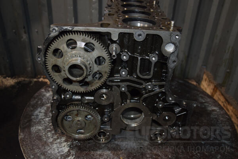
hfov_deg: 53.1
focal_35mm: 36
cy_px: 80
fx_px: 238
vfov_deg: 36.9
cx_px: 119
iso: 800
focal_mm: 24
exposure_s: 1/60
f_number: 5
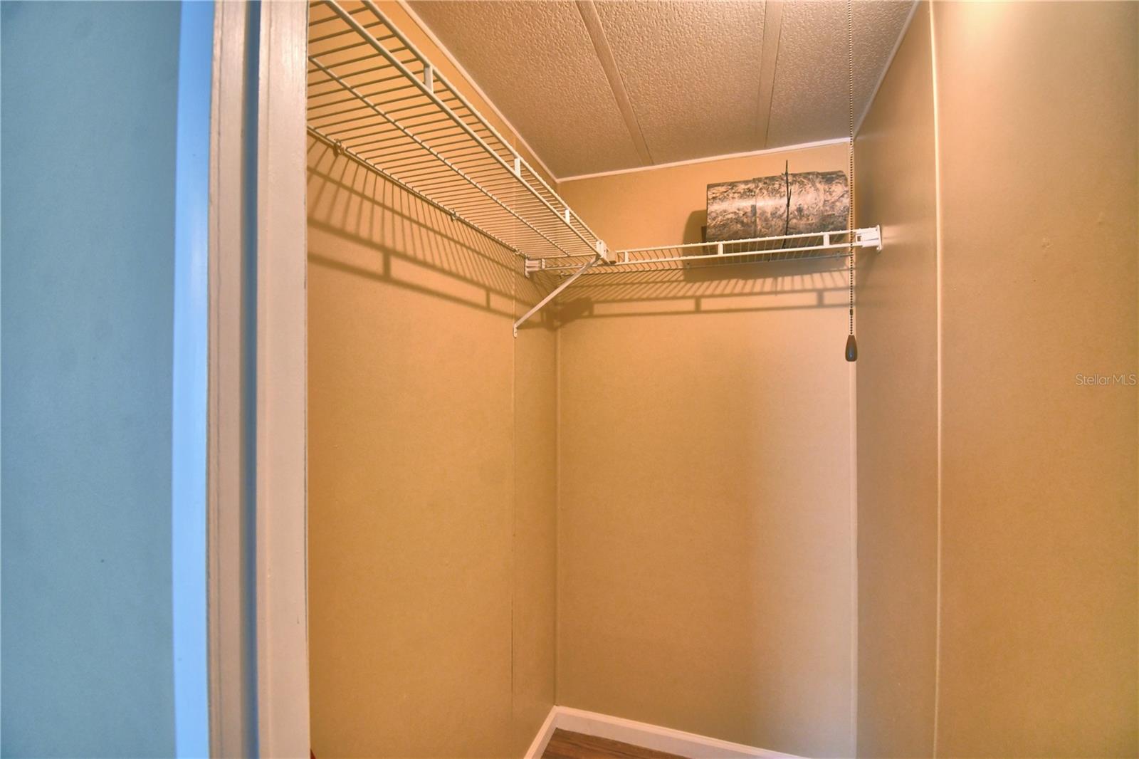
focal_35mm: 15
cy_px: 380
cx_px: 570
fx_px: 474
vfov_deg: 77.3
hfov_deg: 100.4
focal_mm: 10
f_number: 4.5
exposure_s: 1/30
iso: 900
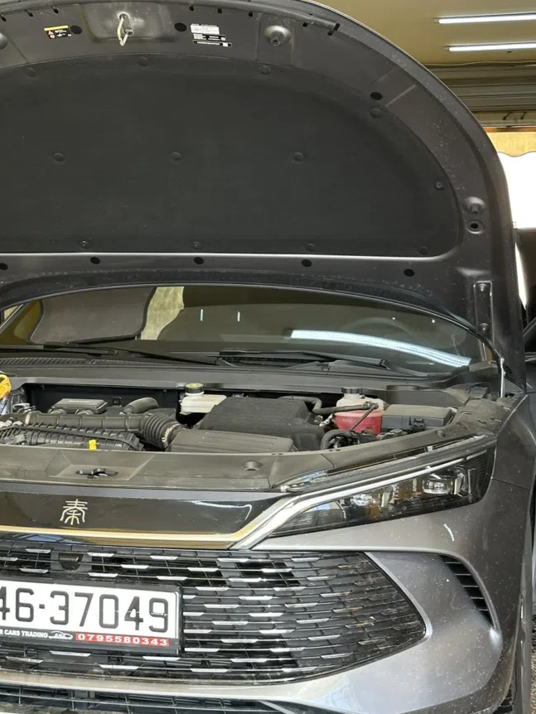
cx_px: 185
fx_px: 1568
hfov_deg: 19.3
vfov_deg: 25.6
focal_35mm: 76
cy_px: 396
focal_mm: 6.86
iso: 80
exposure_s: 1/147
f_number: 1.78
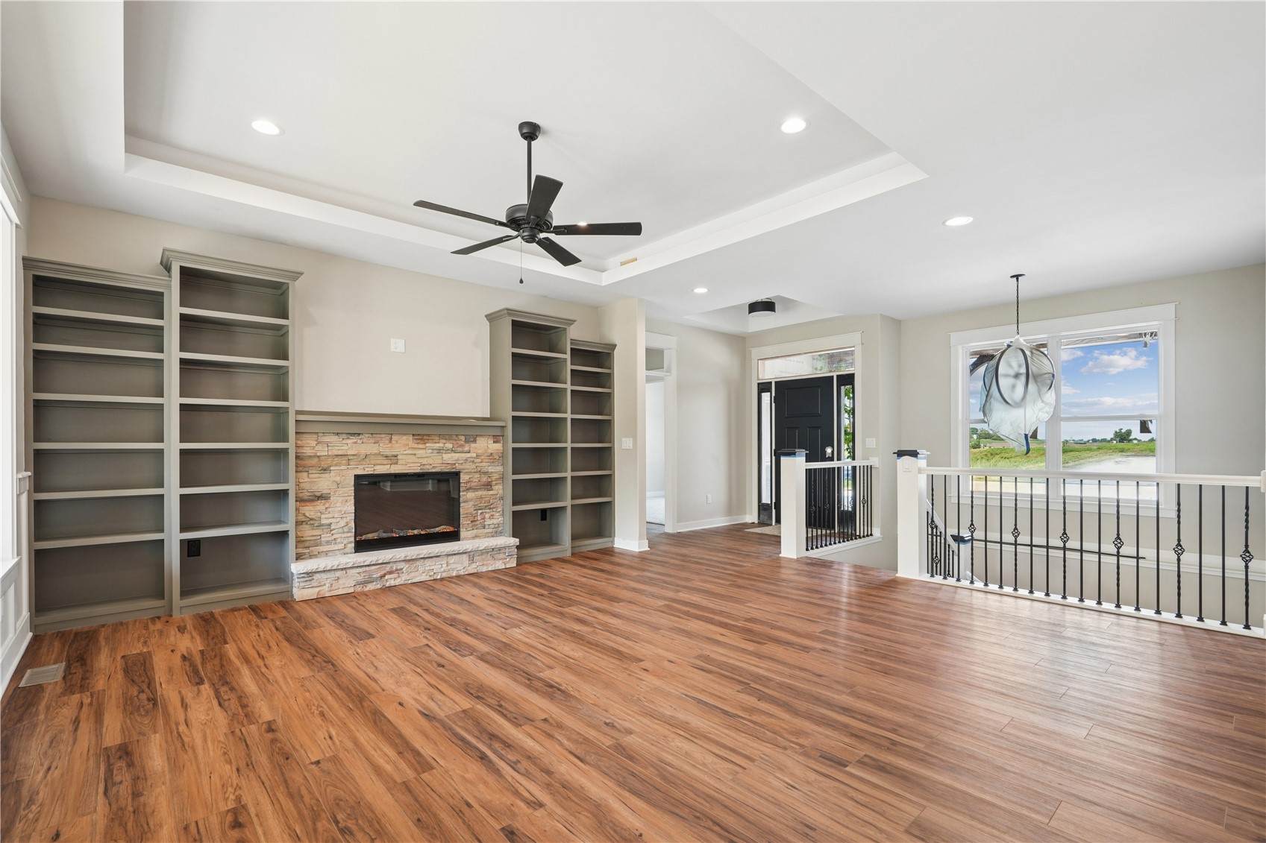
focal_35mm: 16
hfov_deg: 96.7
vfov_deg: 73.7
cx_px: 633
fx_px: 563
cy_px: 422
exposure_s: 1/13
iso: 400
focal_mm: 16
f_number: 10
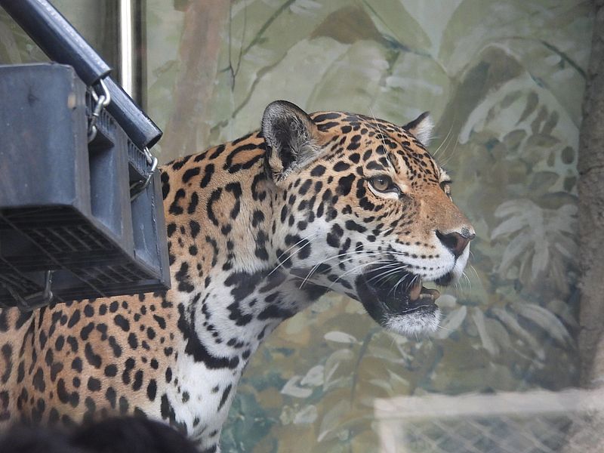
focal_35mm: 350
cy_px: 226
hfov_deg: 5.7
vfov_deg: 4.2
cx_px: 302
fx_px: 6107
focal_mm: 62.5
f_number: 5
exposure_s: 1/40
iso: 400
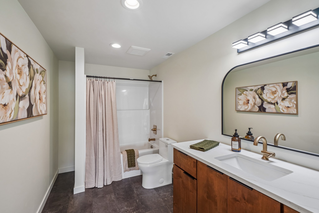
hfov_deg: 96.7
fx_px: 142
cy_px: 106
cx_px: 160
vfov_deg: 73.7
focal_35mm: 16
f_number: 8
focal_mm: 16
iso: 400
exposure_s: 1/30
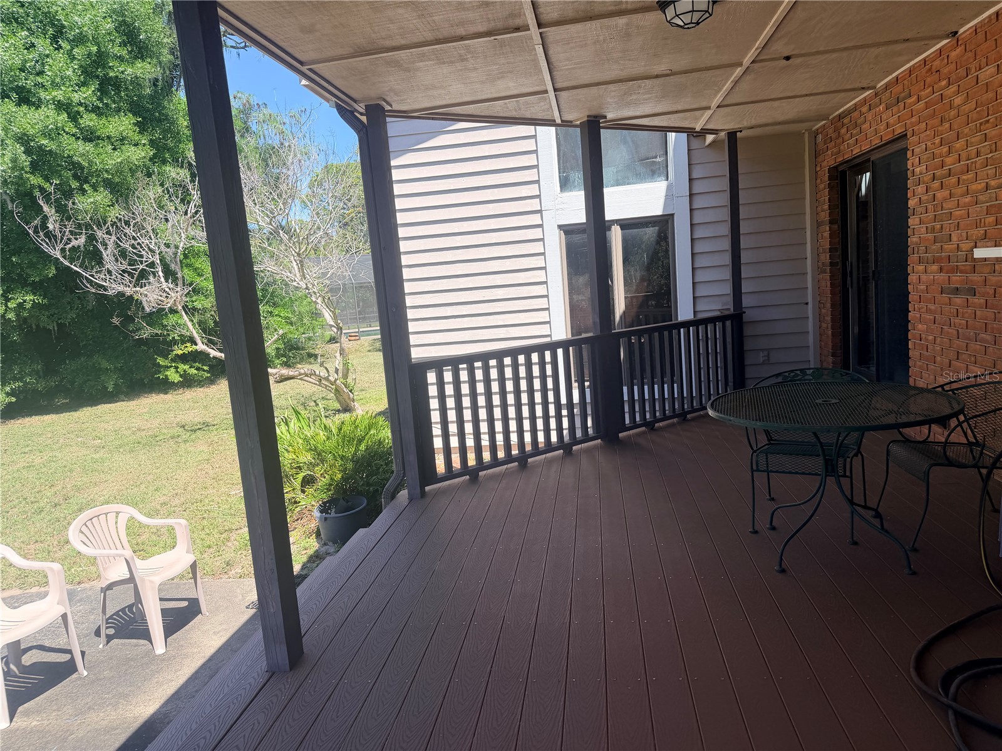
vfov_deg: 56.8
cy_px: 376
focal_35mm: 24
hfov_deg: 71.6
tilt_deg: -6.1
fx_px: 695
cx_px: 501
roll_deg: +5.3
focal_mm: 6.76
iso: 80
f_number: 1.78
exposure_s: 1/1437
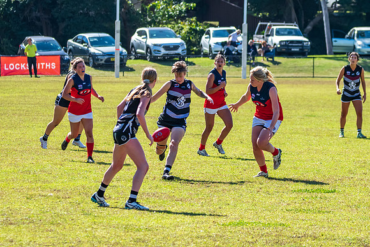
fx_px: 2936
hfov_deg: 7.2
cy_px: 90
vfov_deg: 4.8
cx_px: 261
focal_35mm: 286
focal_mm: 150
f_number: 6.3
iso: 800
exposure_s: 1/2000
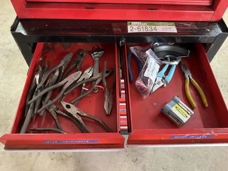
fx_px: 191
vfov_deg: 48.2
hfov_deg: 61.7
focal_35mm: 29
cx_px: 114
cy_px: 86
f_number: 1.8
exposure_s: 1/30
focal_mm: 3
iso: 400
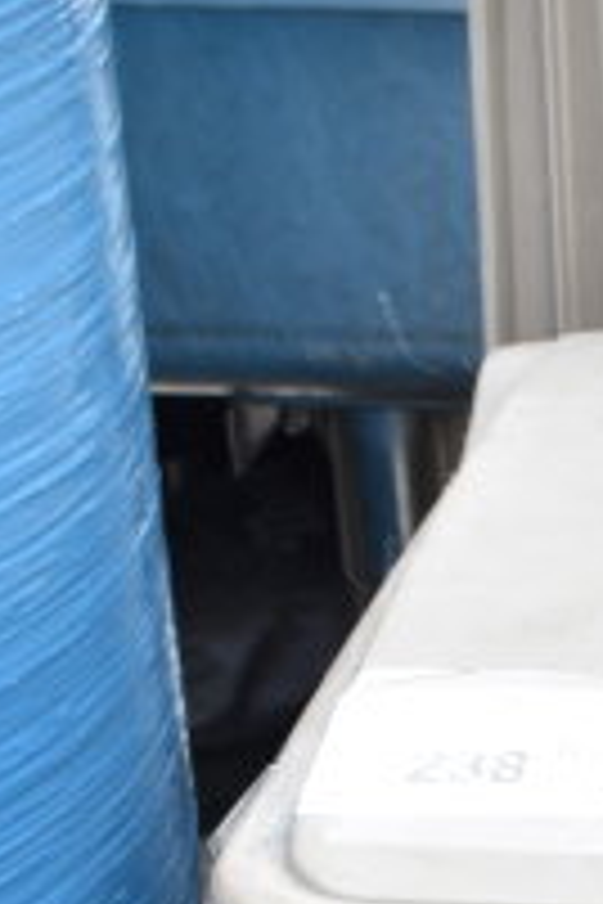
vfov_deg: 11.8
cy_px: 1477
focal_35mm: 164
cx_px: 1354
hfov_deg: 7.9
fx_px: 4120
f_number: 6.3
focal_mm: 24
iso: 200
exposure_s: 1/160
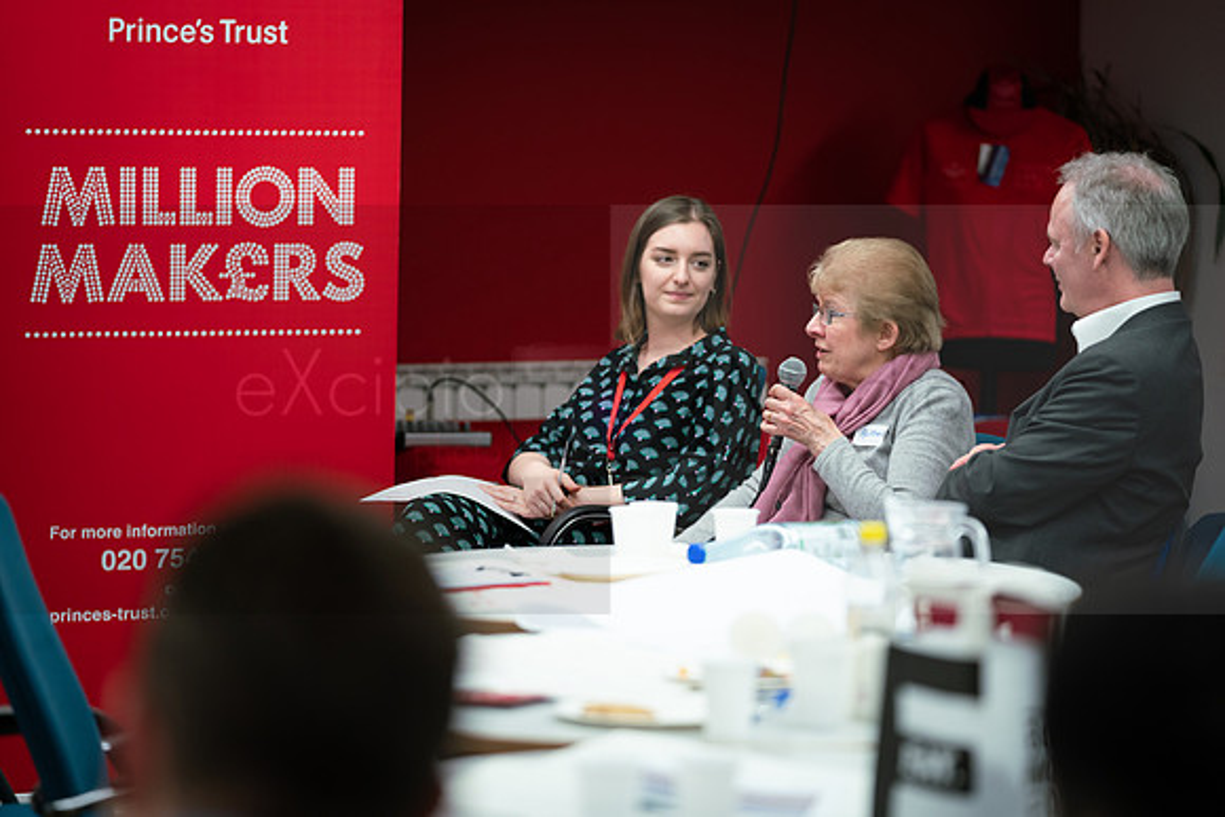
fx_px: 4572
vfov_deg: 10.2
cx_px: 620
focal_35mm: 134
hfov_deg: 15.3
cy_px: 408
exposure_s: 1/160
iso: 1250
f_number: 2.8
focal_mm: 132
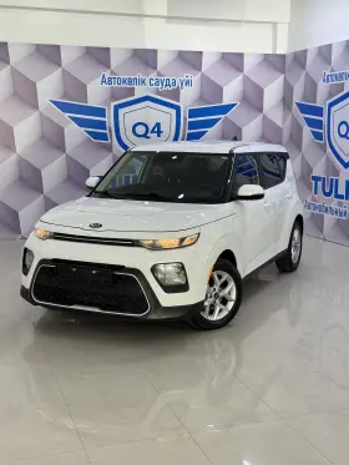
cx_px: 174
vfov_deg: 39.6
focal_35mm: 48
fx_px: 645
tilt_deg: -9.3
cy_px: 232
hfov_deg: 30.3
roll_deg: +0.0
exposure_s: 1/50
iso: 50
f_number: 1.78
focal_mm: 6.76
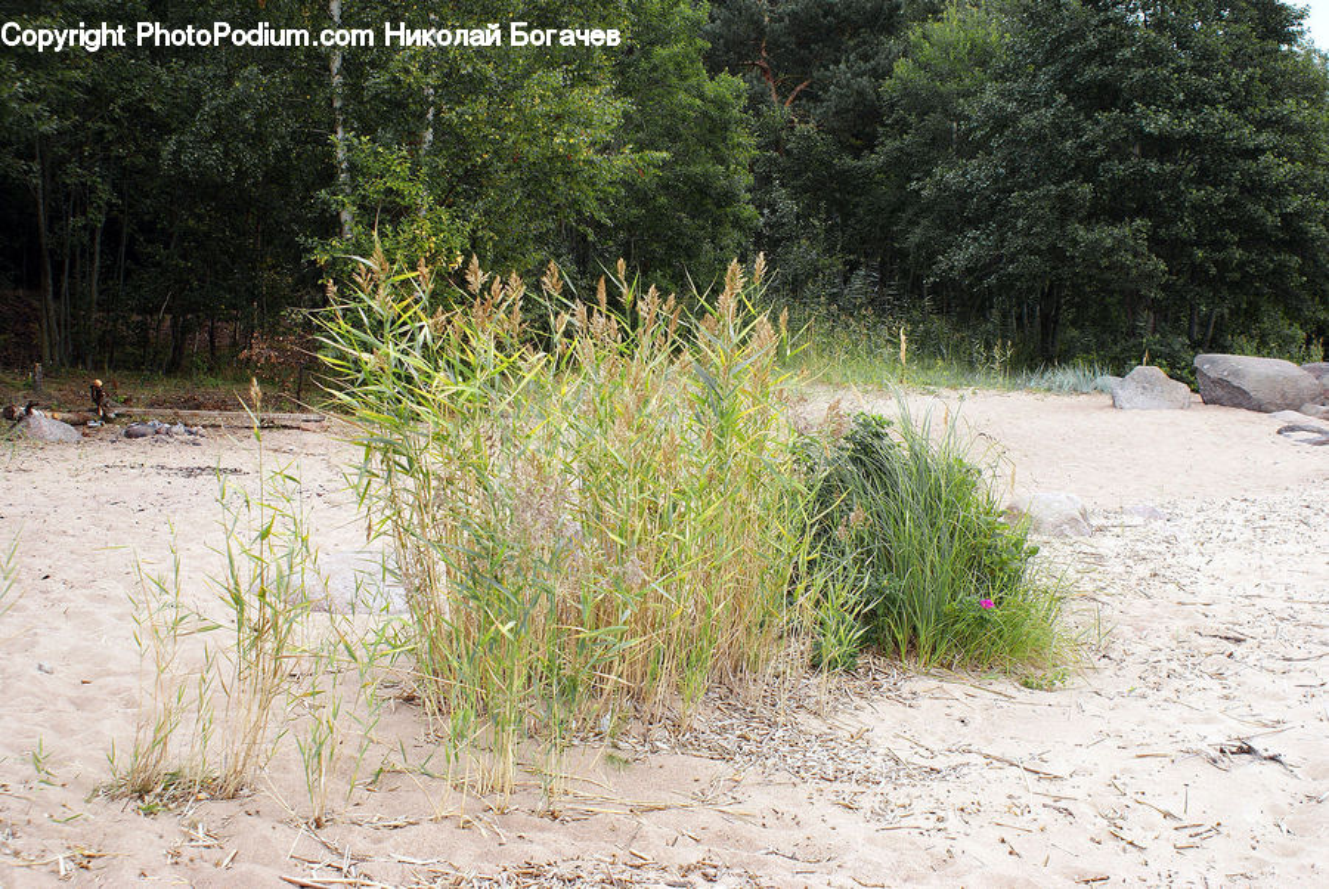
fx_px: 1663
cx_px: 664
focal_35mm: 45
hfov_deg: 43.6
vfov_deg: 29.9
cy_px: 444
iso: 100
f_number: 8
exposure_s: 1/80
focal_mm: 30
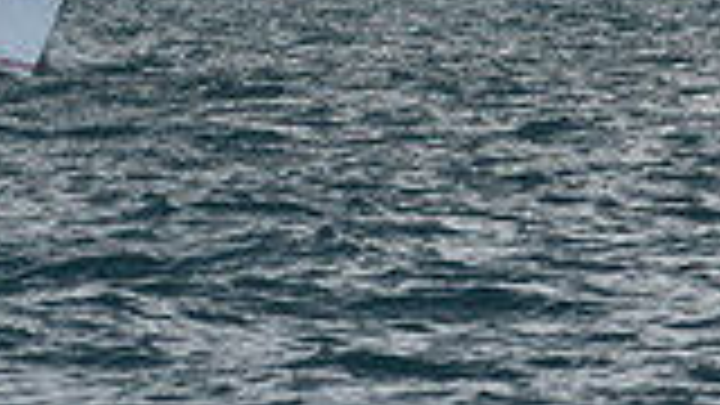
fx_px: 7236
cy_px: -886
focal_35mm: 379
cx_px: 160
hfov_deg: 5.7
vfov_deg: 3.1
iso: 250
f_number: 9
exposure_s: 1/1250
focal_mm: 100
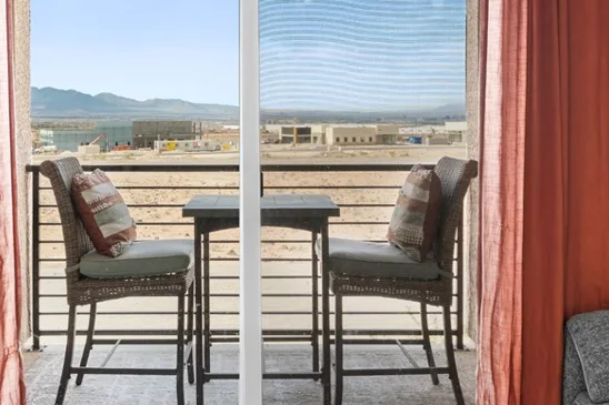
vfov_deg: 30.8
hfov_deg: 45.2
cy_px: 123
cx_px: 249
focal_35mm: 43
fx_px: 727
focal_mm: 23
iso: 400
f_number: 8
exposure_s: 1/25
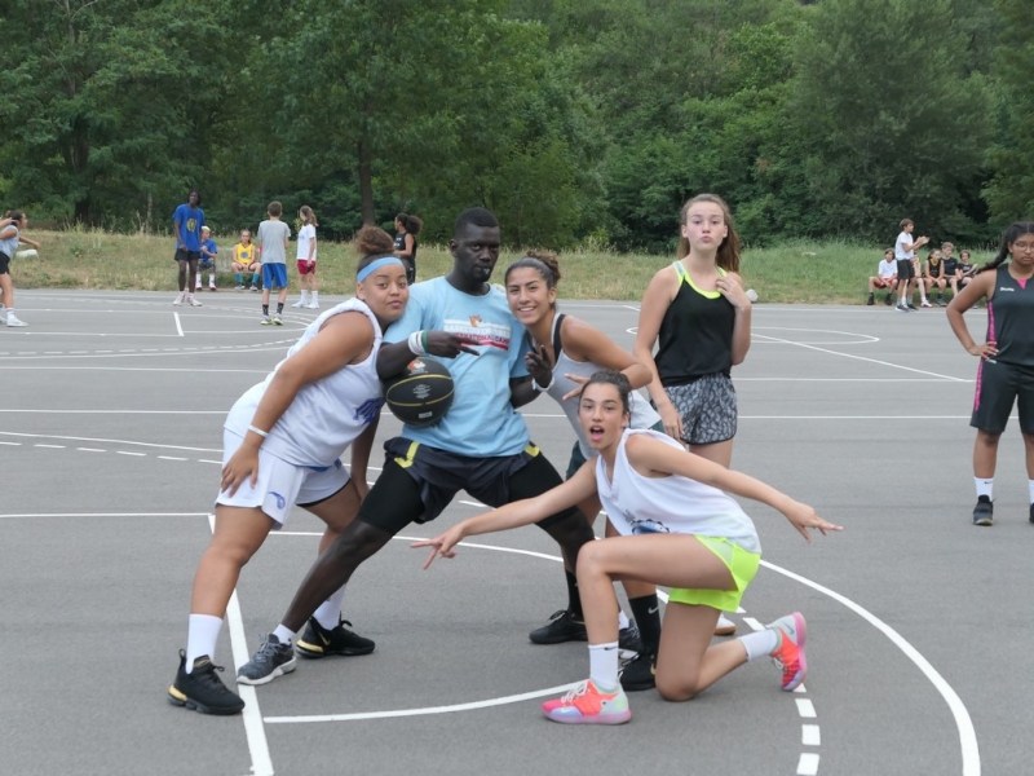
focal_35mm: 67
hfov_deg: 29.0
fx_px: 2001
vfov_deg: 21.9
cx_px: 517
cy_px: 388
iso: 320
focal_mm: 22.4
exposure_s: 1/125
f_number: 2.8
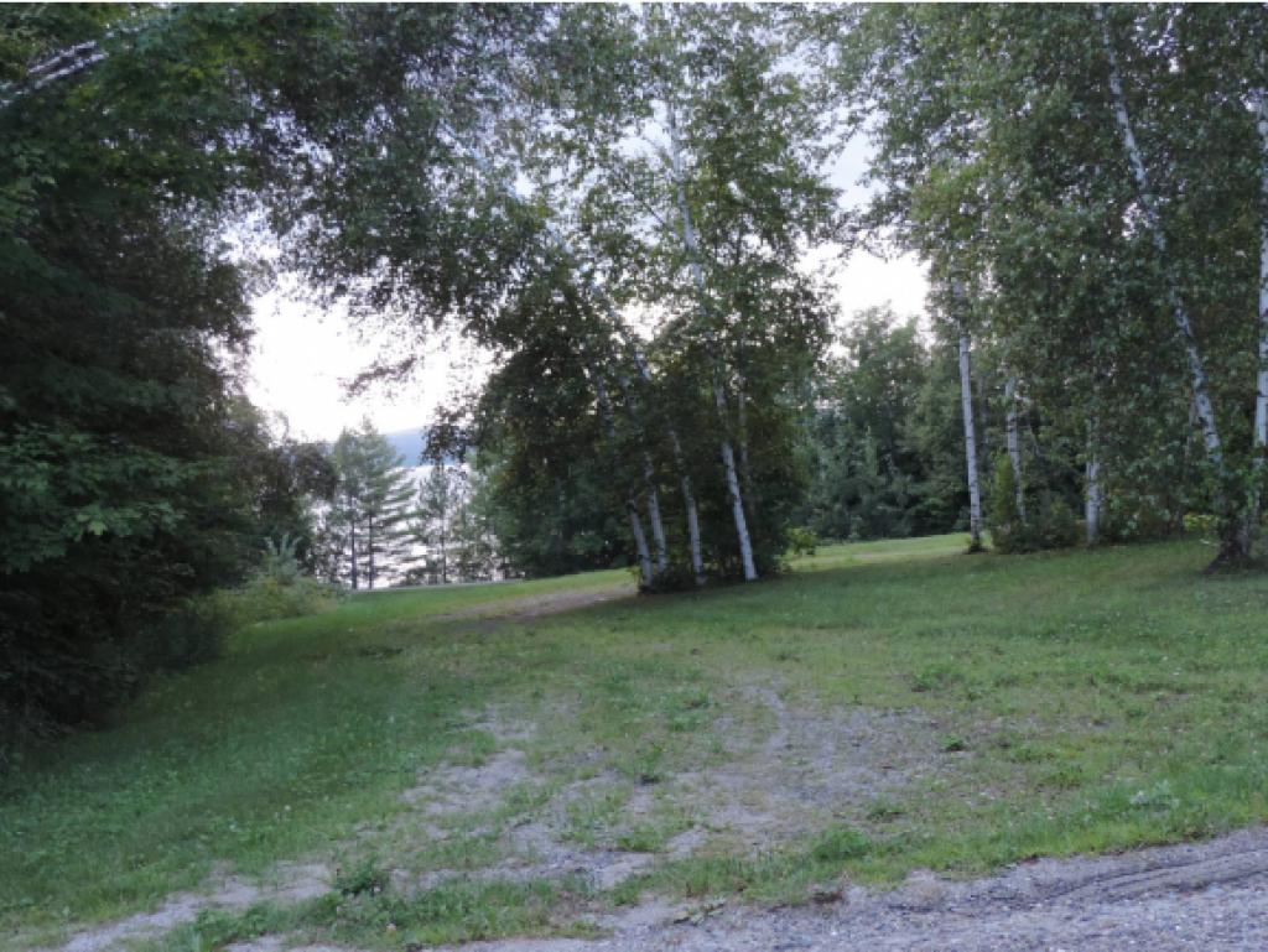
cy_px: 476
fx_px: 1576
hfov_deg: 43.8
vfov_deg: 33.6
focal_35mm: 43
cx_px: 634
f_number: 3.4
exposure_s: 1/80
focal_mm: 7.6
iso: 220
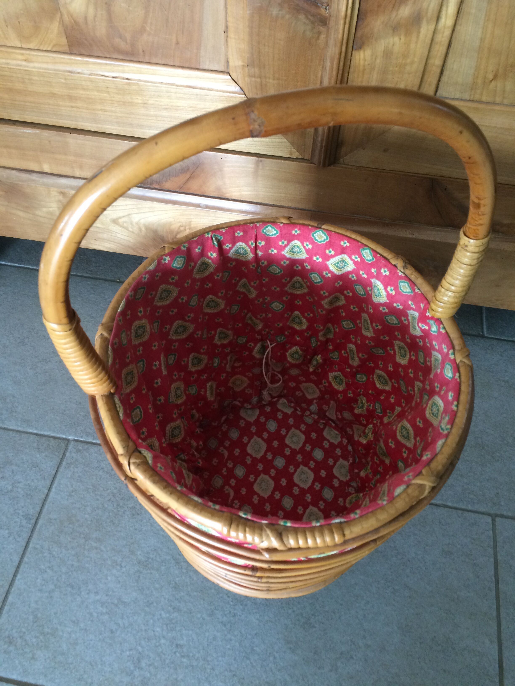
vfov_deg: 61.7
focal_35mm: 29
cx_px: 258
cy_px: 343
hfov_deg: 48.2
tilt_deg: -56.5
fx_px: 575
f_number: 2.2
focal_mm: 4.15
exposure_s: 1/33
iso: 200
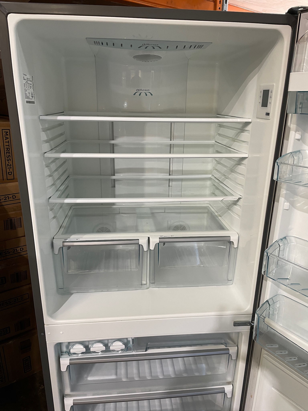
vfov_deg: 67.3
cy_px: 206
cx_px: 154
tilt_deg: -20.0
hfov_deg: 53.1
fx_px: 308
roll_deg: -0.8
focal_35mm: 26
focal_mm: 4.2
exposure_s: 1/50
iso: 160
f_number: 1.6
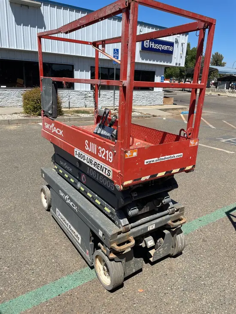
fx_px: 236
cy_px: 157
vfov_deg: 67.3
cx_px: 118
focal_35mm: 26
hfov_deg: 53.1
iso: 32
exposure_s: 1/3509
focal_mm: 4.2
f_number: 1.6
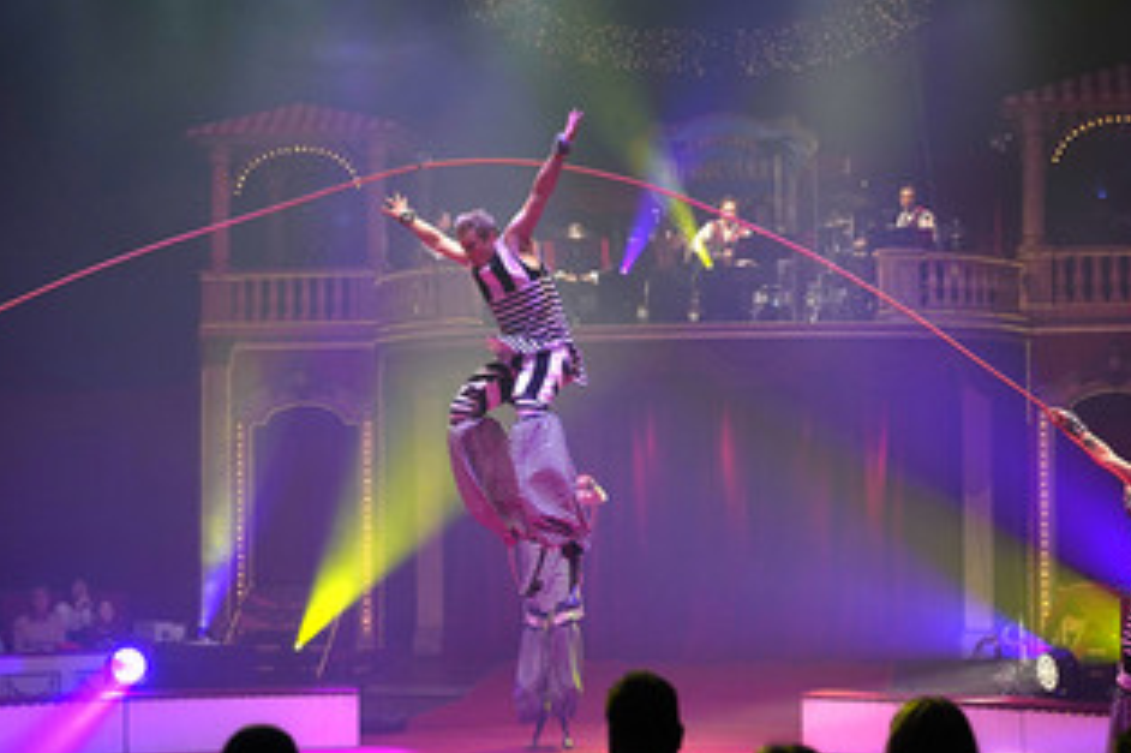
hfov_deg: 29.2
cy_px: 450
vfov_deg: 19.7
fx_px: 2167
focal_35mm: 69
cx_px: 452
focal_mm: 48
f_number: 3.5
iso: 1000
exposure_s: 1/500
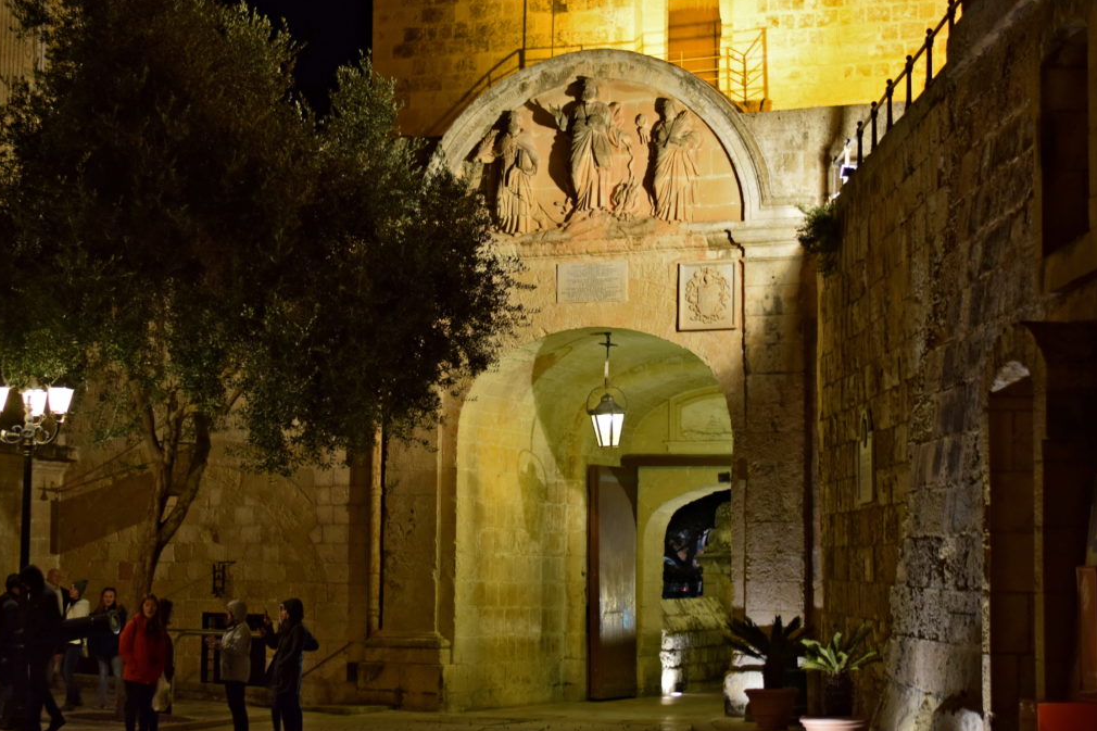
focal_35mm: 76
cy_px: 364
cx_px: 546
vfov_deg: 17.9
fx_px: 2315
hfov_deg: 26.7
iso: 800
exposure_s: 1/30
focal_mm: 50
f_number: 1.8
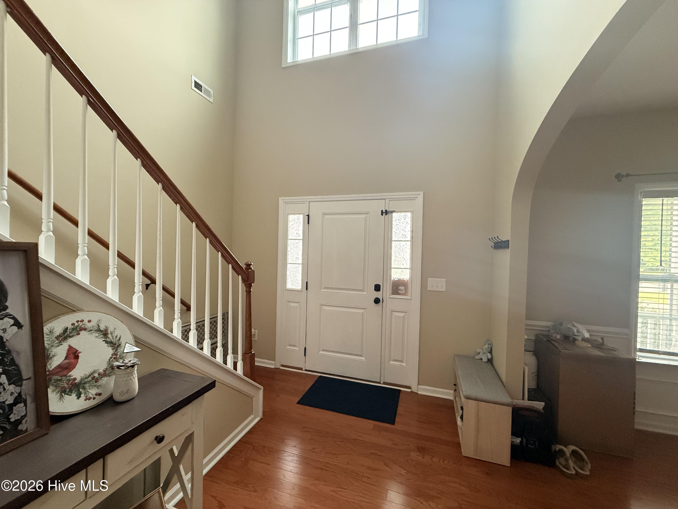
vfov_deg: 85.7
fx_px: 274
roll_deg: -1.6
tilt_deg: -0.7
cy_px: 254
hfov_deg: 102.1
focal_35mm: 14
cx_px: 339
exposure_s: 1/120
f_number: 2.2
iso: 640
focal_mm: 2.22
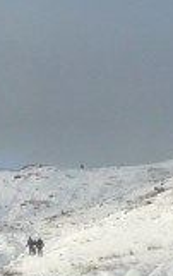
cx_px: -159
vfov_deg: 11.0
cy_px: 435
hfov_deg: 7.0
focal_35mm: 182
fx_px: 1369
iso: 100
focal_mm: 6
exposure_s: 1/200
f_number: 5.6
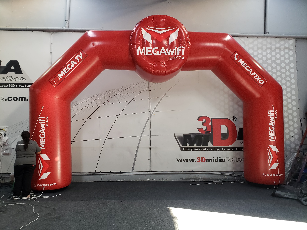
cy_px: 115
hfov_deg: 67.3
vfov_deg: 53.1
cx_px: 154
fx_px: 231
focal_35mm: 26
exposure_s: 1/60
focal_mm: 4.3
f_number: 2.4
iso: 200
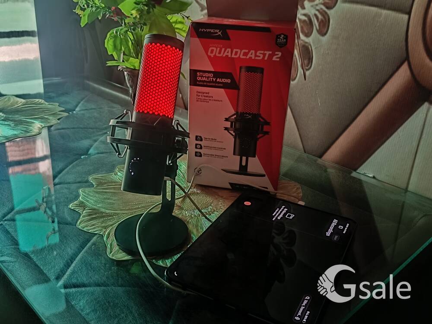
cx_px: 216
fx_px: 424
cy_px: 162
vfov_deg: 41.8
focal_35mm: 34
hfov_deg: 54.0
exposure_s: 1/25
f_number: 1.8
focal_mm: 4.84
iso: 1000
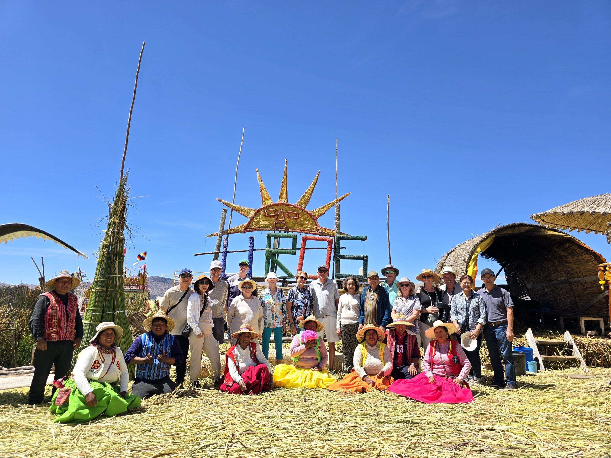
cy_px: 229
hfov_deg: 73.9
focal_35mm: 23
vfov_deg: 58.9
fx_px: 406
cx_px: 306
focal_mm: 6.3
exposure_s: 1/487
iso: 12
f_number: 1.7
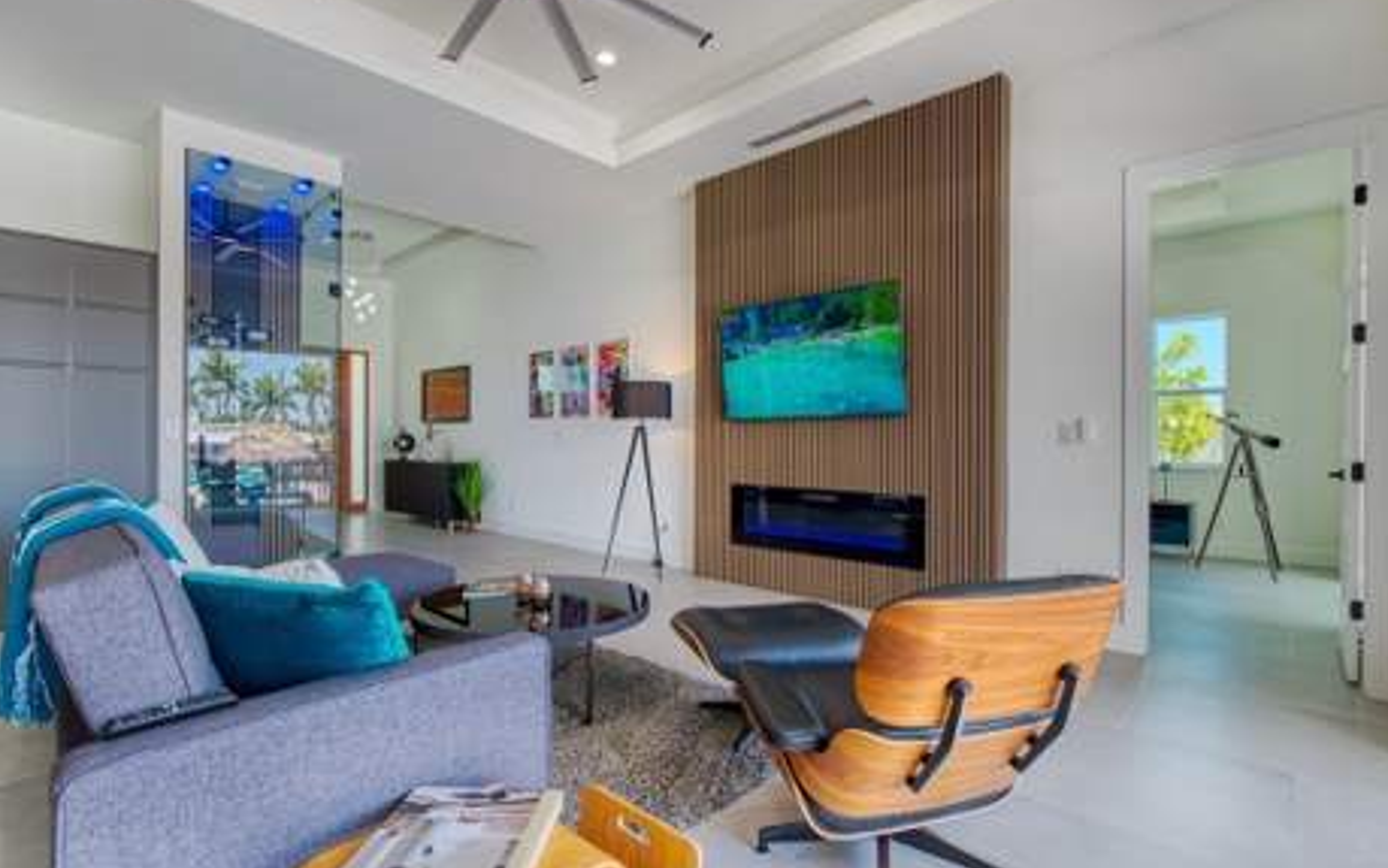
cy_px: 439
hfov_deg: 97.8
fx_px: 605
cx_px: 674
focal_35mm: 16
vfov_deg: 71.3
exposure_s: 1/30
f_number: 8
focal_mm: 10
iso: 200
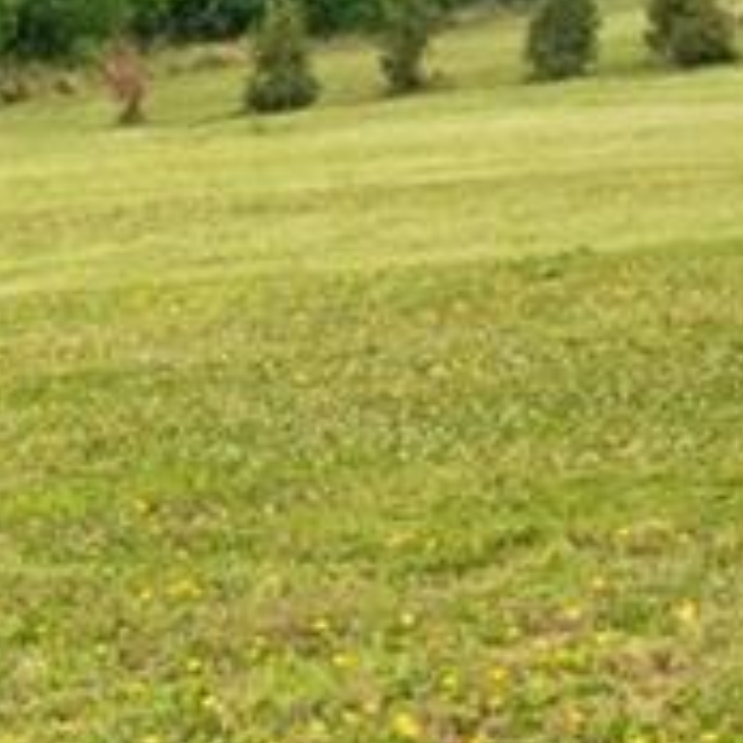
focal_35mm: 226
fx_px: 5488
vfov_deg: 7.7
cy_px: -109
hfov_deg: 7.0
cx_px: 2203
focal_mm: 22.6
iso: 100
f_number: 22
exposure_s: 1/5
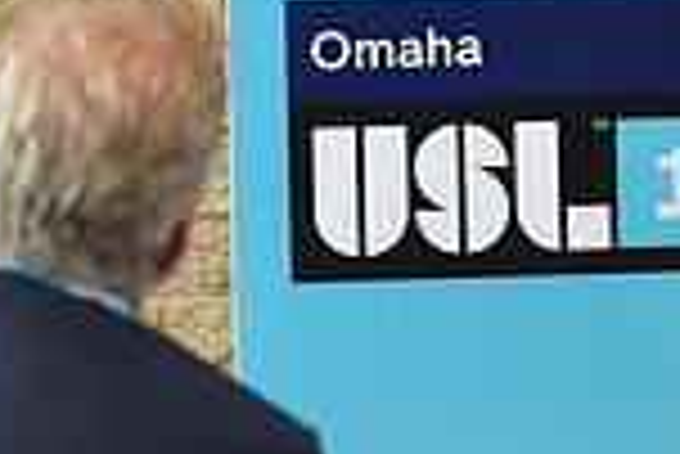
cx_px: 383
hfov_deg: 7.6
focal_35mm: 269
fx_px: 5086
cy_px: -384
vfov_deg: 5.0
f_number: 2.8
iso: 400
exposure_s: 1/60
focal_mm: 70
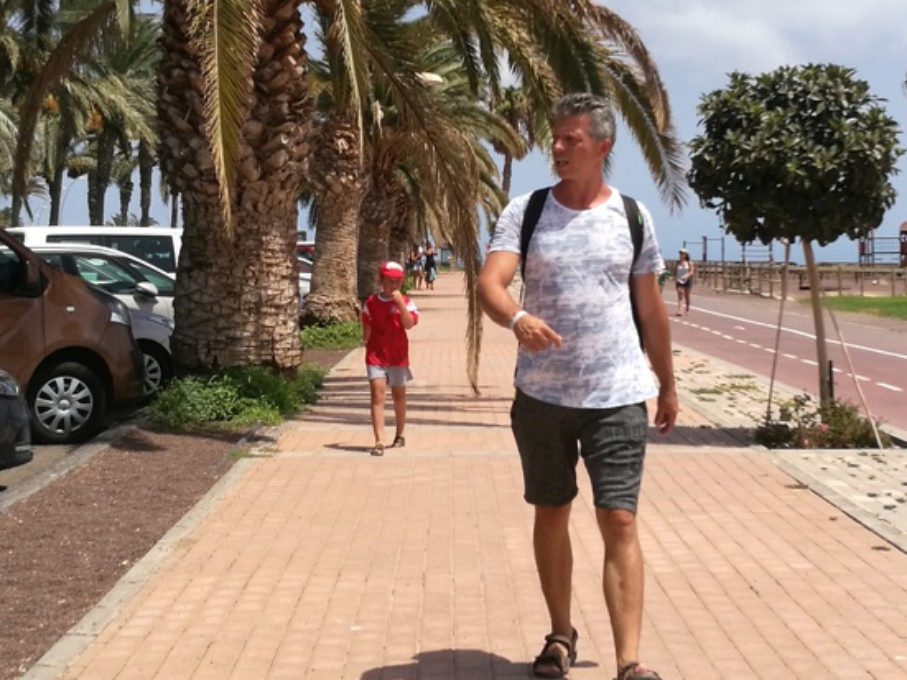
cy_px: 258
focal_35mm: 69
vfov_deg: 21.3
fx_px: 1808
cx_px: 499
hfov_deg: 28.2
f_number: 2.2
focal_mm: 4.5
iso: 50
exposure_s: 1/1117
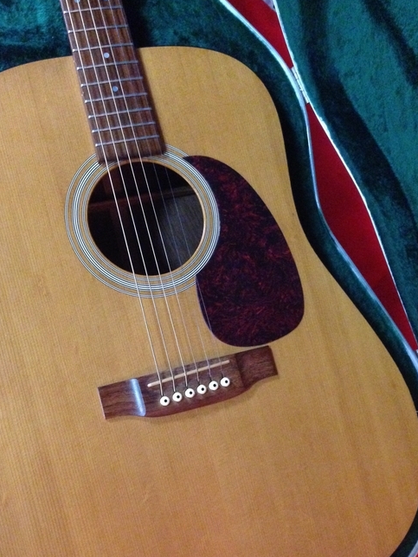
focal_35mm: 41
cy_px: 342
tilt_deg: -63.6
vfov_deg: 45.5
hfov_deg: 35.1
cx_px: 175
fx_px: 660
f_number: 2.4
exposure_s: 1/17
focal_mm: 4.12
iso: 800
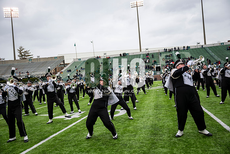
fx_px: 208
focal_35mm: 32
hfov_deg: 58.0
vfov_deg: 40.6
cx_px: 115
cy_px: 77
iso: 100
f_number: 2.8
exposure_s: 1/500
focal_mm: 32.5
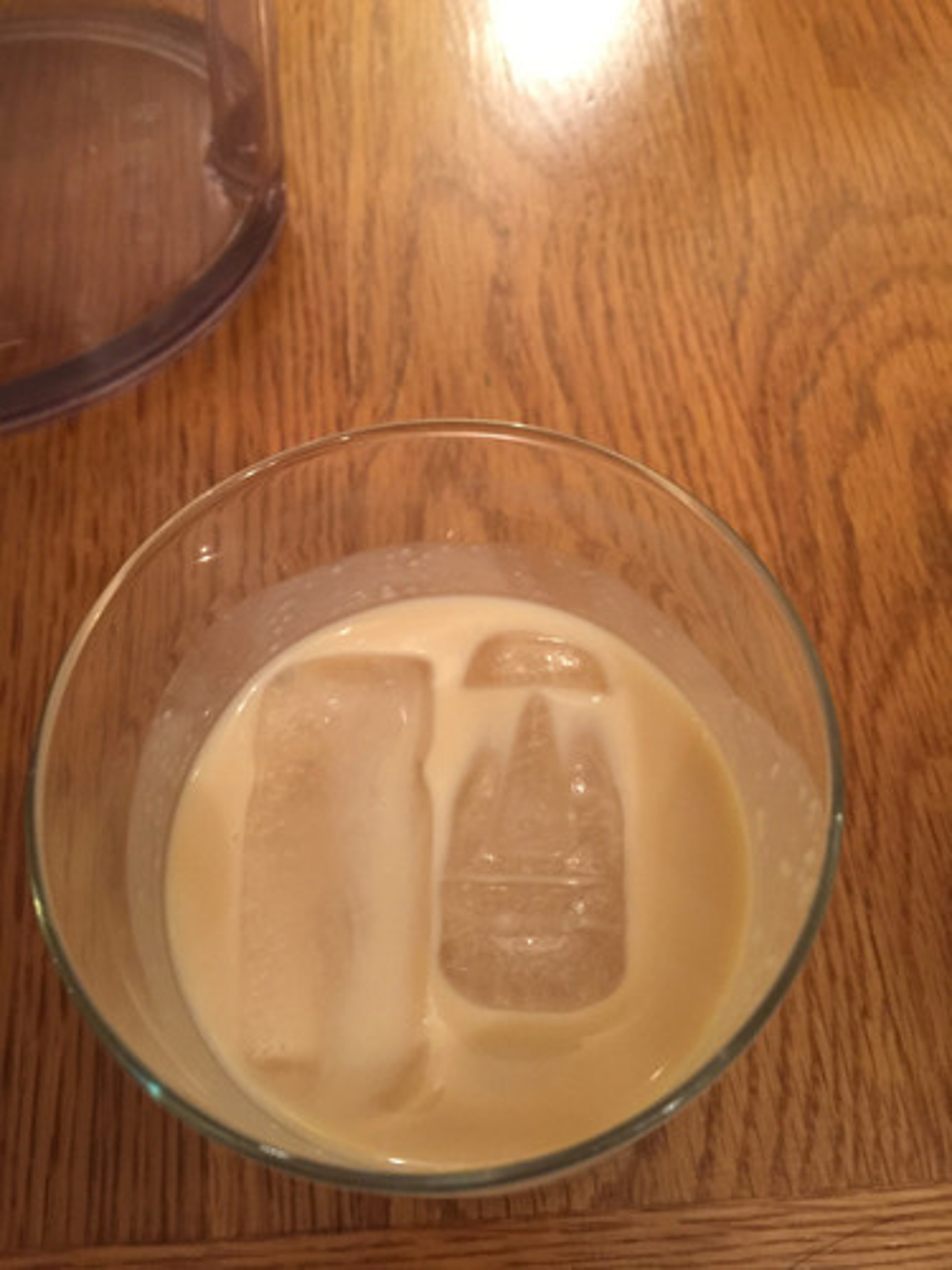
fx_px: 1063
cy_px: 635
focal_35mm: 29
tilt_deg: -62.3
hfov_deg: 48.2
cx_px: 476
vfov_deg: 61.7
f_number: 2.2
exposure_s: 1/10
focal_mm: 4.15
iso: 125
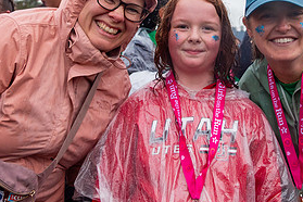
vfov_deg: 21.4
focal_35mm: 61
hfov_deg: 32.7
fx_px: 513
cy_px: -6
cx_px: 189
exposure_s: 1/3200
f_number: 4
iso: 1600
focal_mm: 24
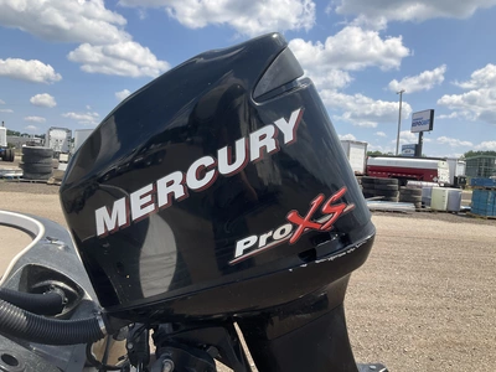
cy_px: 186
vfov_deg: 48.2
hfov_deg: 61.7
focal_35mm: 29
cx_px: 248
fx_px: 416
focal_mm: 3
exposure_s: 1/1626
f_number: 1.8
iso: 25
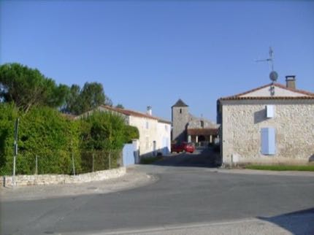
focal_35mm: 35
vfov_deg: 40.7
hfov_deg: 52.7
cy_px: 118
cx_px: 157
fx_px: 317
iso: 80
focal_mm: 5.8
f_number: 7.1
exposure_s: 1/350
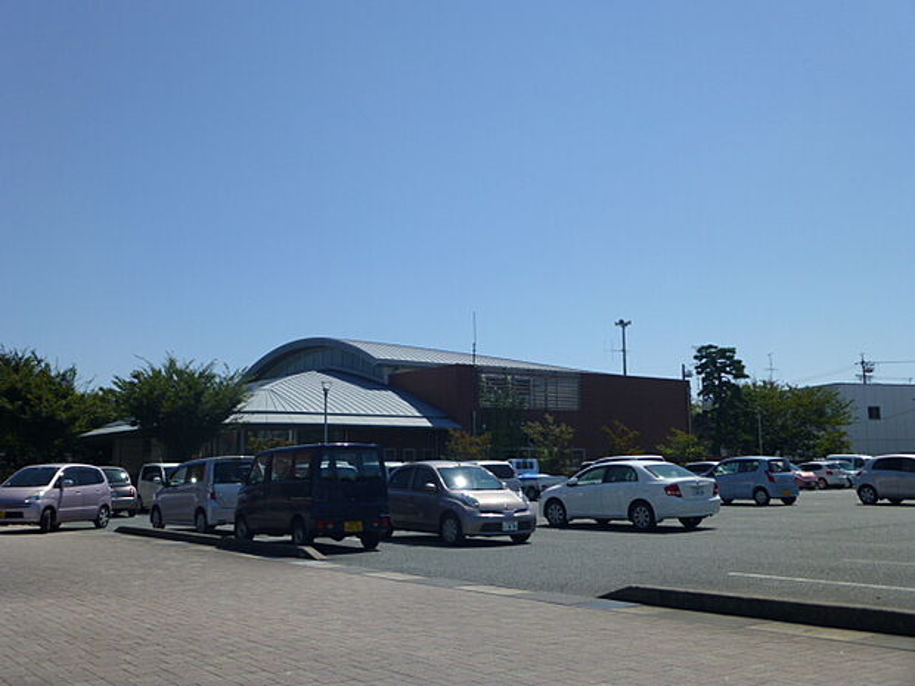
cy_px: 343
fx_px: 952
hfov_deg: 51.4
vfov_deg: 39.7
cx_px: 458
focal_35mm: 36
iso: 100
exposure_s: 1/250
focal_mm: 6.5
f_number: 10
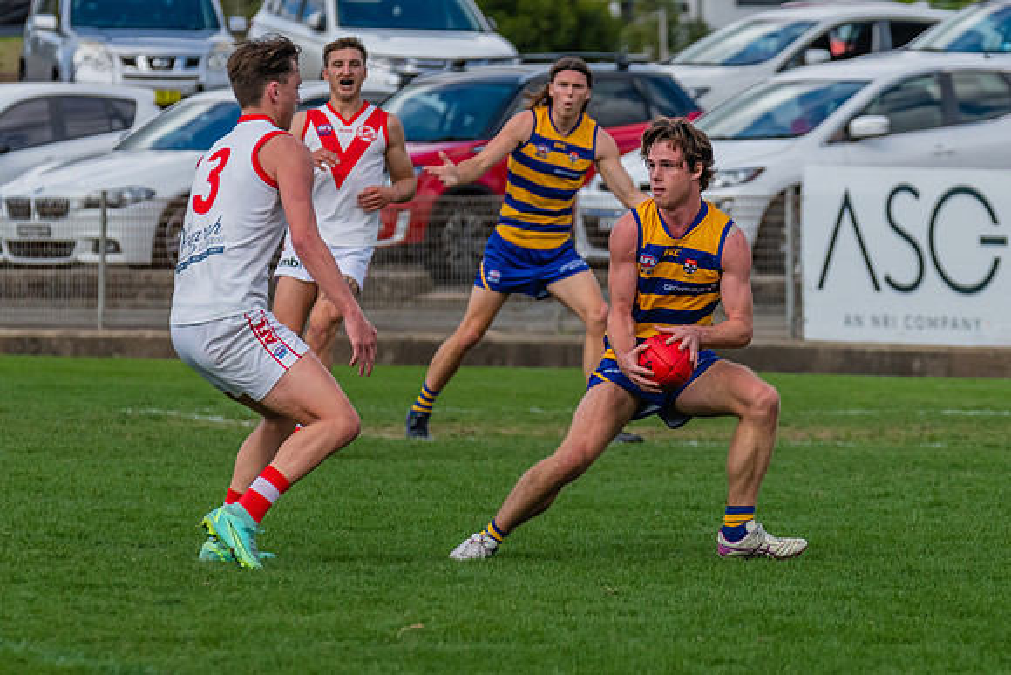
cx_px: 702
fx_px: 11657
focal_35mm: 415
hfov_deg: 5.0
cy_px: 372
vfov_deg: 3.3
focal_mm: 270
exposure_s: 1/1600
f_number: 7.1
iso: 800
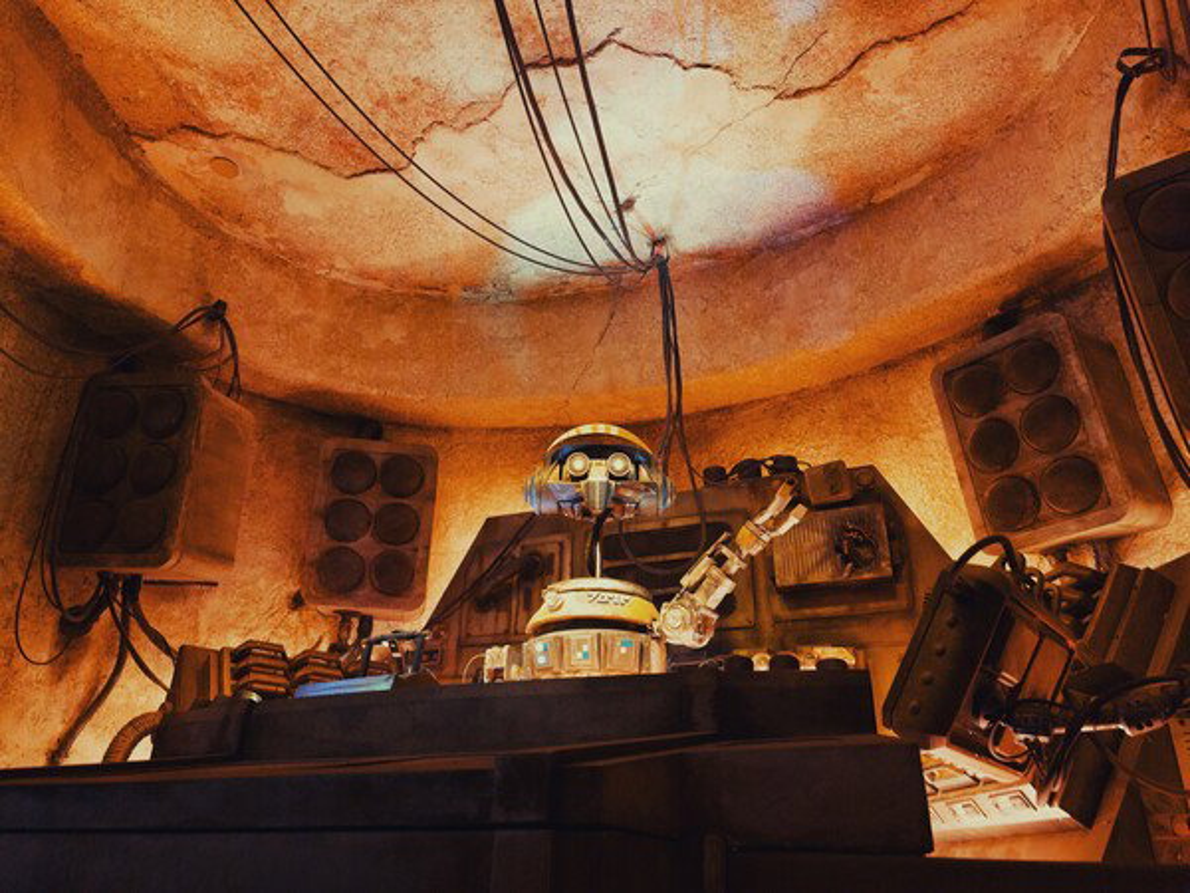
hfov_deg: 67.3
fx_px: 894
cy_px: 446
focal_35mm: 26
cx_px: 595
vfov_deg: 53.1
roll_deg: -1.4
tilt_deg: +26.0
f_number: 1.6
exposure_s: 1/40
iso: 500
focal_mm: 5.96
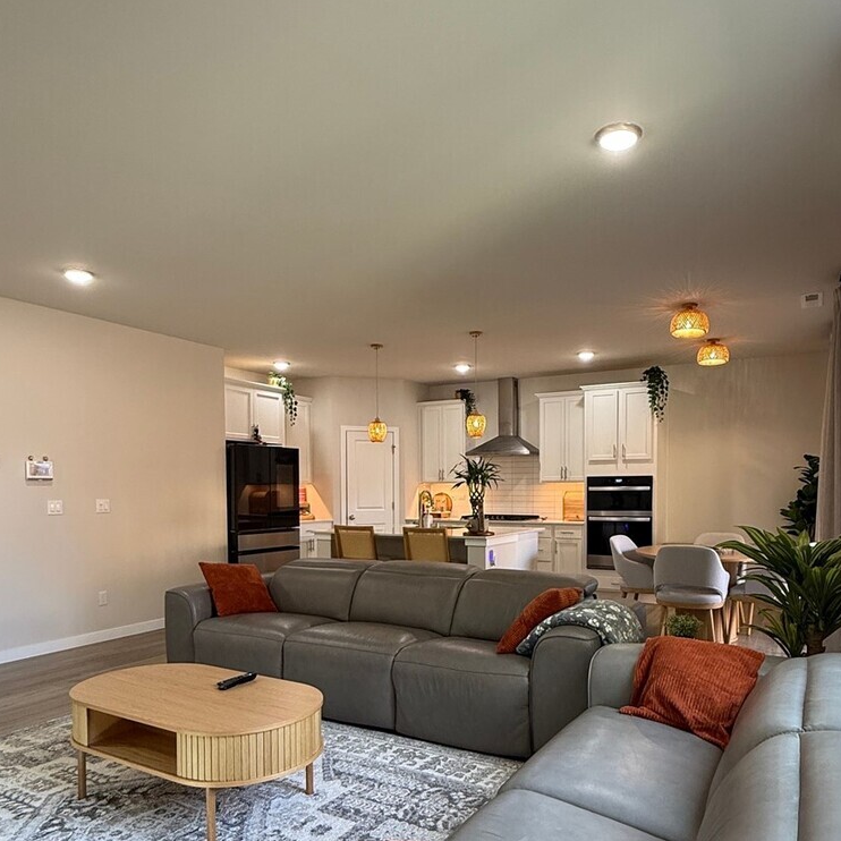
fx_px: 660
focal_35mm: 24
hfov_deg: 64.7
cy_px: 516
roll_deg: -0.1
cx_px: 479
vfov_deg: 64.3
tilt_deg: -2.3
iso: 200
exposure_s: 1/60
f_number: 2.2
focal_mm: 2.22
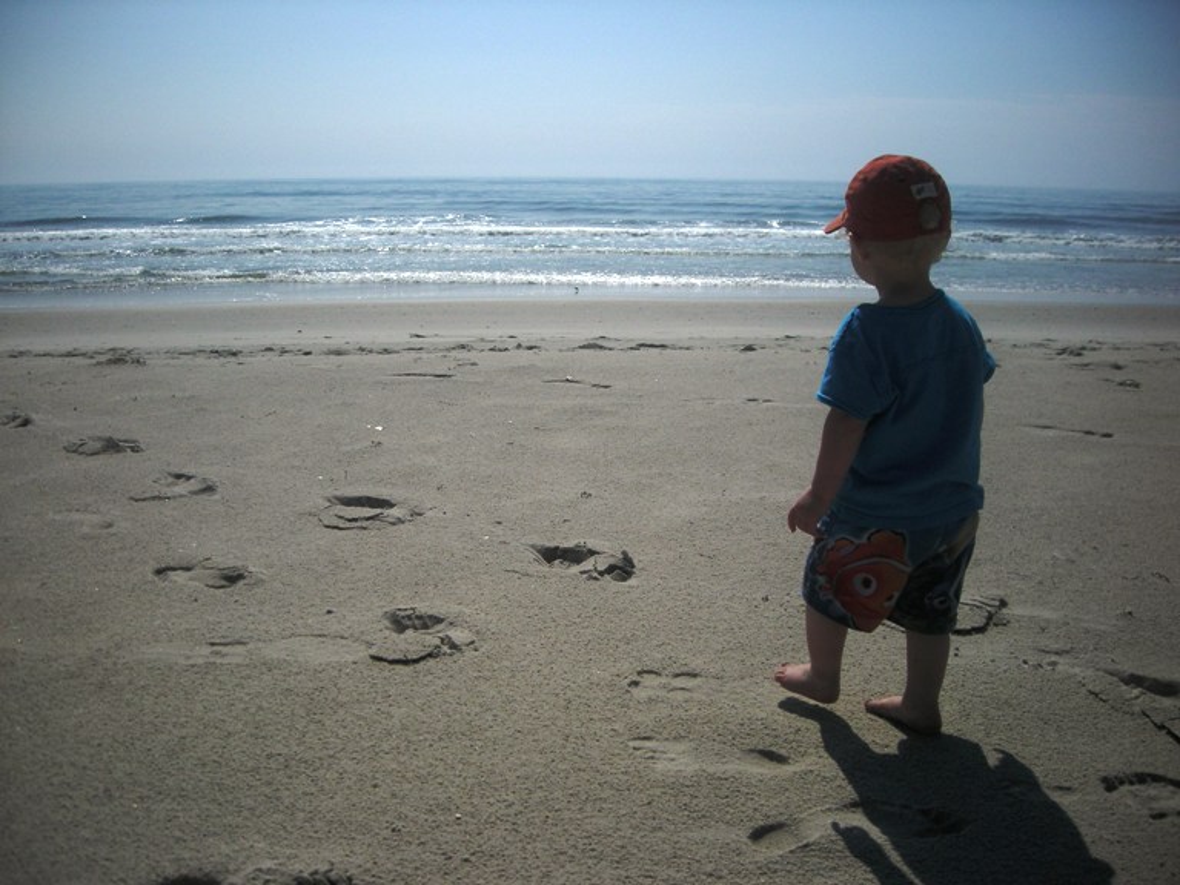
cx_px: 590
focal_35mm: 35
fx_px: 1193
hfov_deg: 52.6
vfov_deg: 40.7
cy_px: 442
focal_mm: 5.7
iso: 50
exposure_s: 1/1500
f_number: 5.7
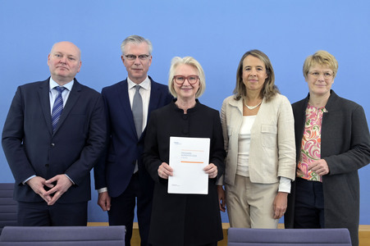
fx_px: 359
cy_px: 123
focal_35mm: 35
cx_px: 185
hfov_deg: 54.5
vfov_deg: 37.8
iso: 3200
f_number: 6.3
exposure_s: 1/400
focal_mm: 35
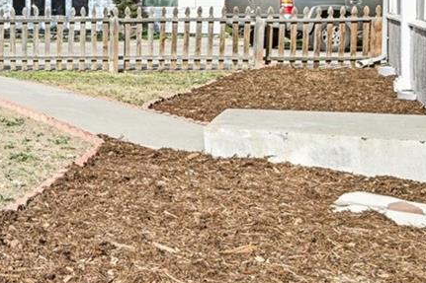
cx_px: -321
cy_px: -5
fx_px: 615
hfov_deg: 23.0
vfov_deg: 24.7
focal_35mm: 52
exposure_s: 1/50
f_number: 11
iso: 64
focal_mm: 14
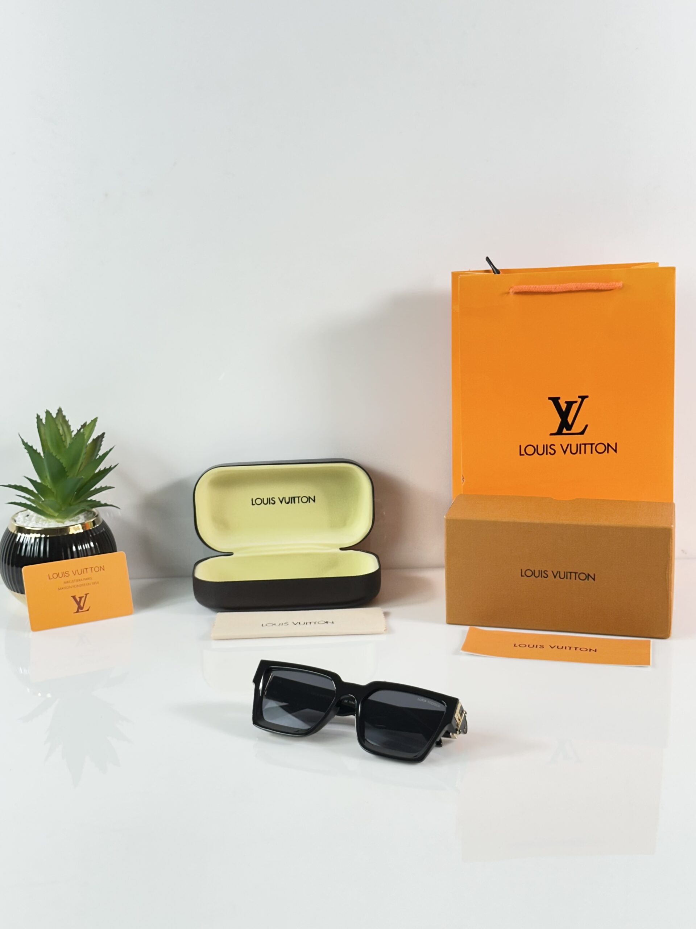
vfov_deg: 39.7
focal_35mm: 48
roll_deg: +1.6
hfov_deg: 30.3
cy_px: 464
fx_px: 1287
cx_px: 348
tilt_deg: -13.8
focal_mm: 6.86
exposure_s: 1/100
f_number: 1.78
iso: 64
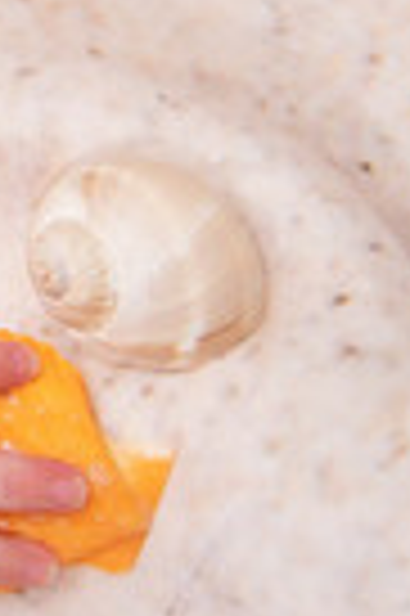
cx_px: -847
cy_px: -191
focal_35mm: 220
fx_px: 3768
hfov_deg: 5.8
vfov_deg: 9.2
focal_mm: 52
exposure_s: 1/200
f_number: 3.5
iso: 100
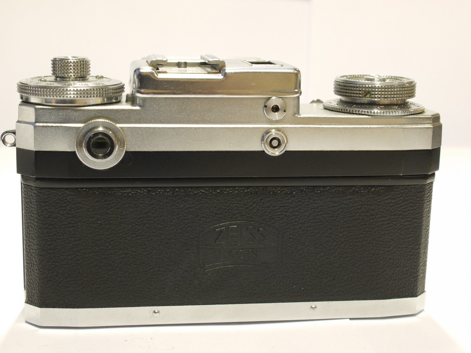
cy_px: 176
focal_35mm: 60
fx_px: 816
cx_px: 236
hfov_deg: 32.2
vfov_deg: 24.4
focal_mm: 30
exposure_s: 1/6
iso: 400
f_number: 8
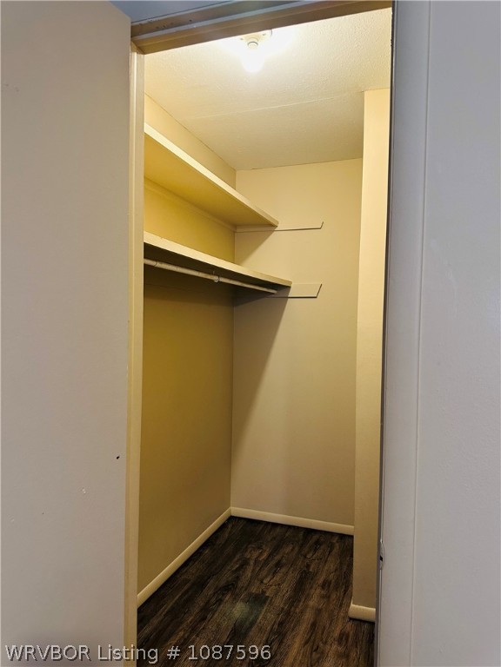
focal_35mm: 24
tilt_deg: -0.3
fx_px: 463
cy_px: 334
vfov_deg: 71.6
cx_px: 250
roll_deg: -3.1
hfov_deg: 56.8
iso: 200
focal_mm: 6.86
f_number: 1.78
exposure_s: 1/60
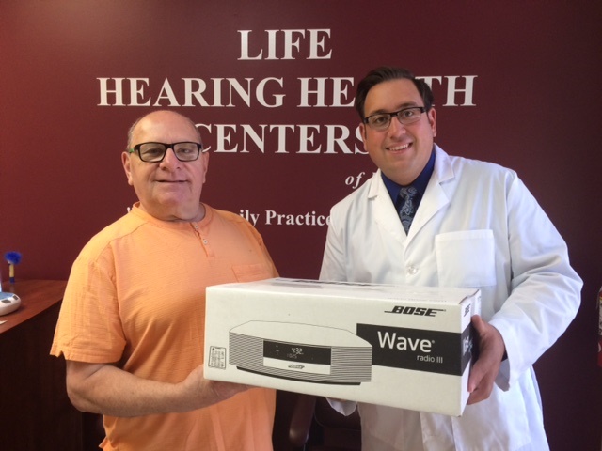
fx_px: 504
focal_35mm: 29
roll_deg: +0.0
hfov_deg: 61.7
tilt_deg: -6.5
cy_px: 226
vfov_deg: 48.2
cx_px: 301
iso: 50
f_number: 2.2
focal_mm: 4.15
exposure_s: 1/30
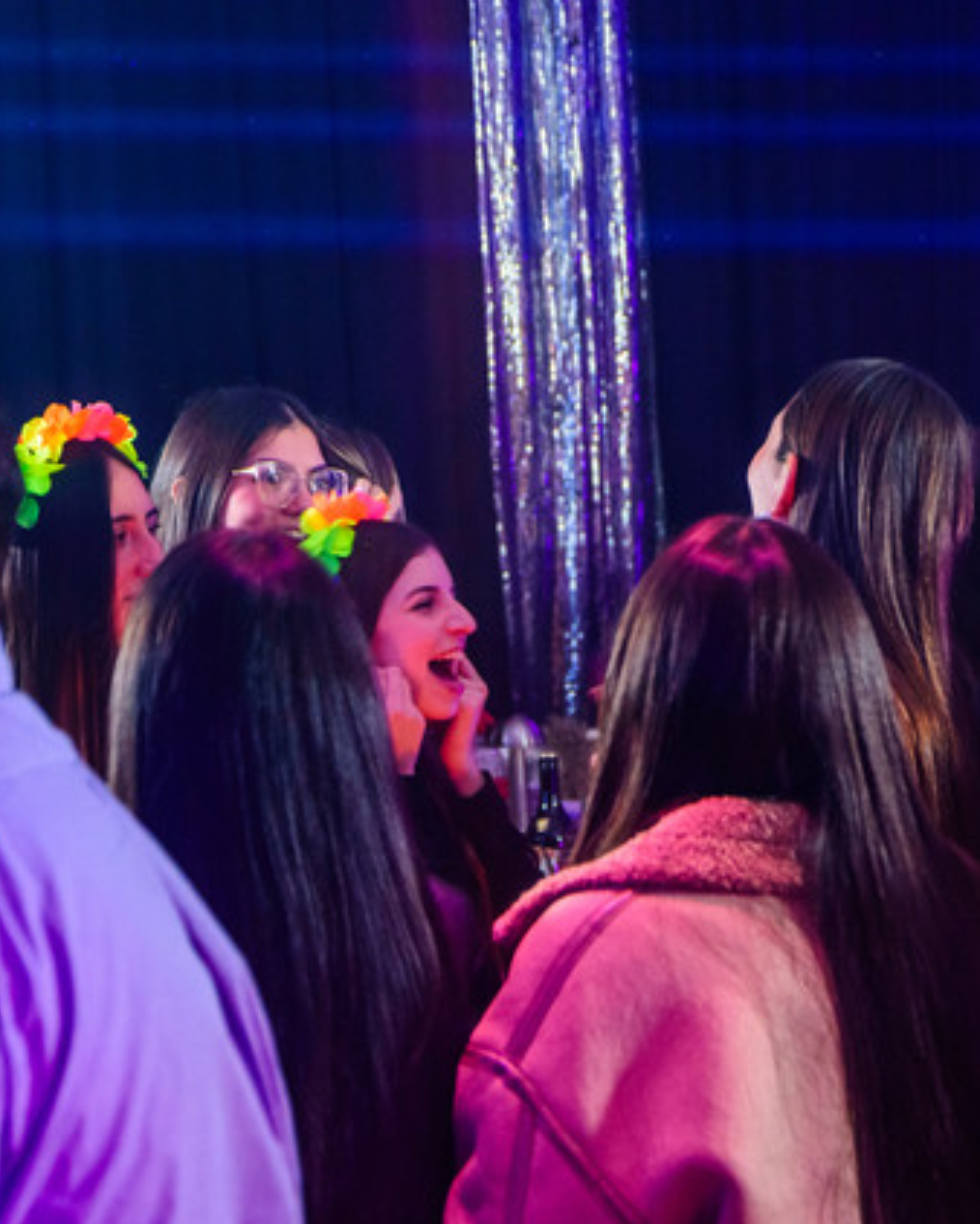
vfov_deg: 17.3
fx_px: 4021
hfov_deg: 13.9
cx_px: 447
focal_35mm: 111
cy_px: 616
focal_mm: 52
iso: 2000
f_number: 3.8
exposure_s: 1/30
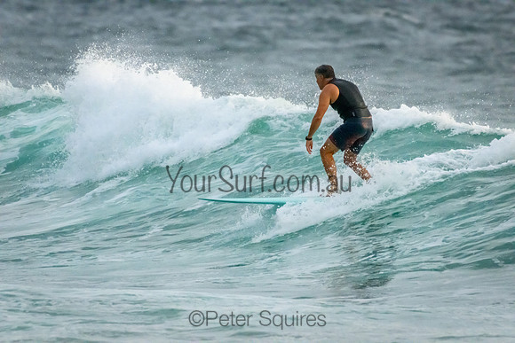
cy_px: 172
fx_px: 14308
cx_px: 258
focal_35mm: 1000
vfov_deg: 1.4
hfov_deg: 2.1
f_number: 11
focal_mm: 1000
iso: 16000
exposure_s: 1/4000
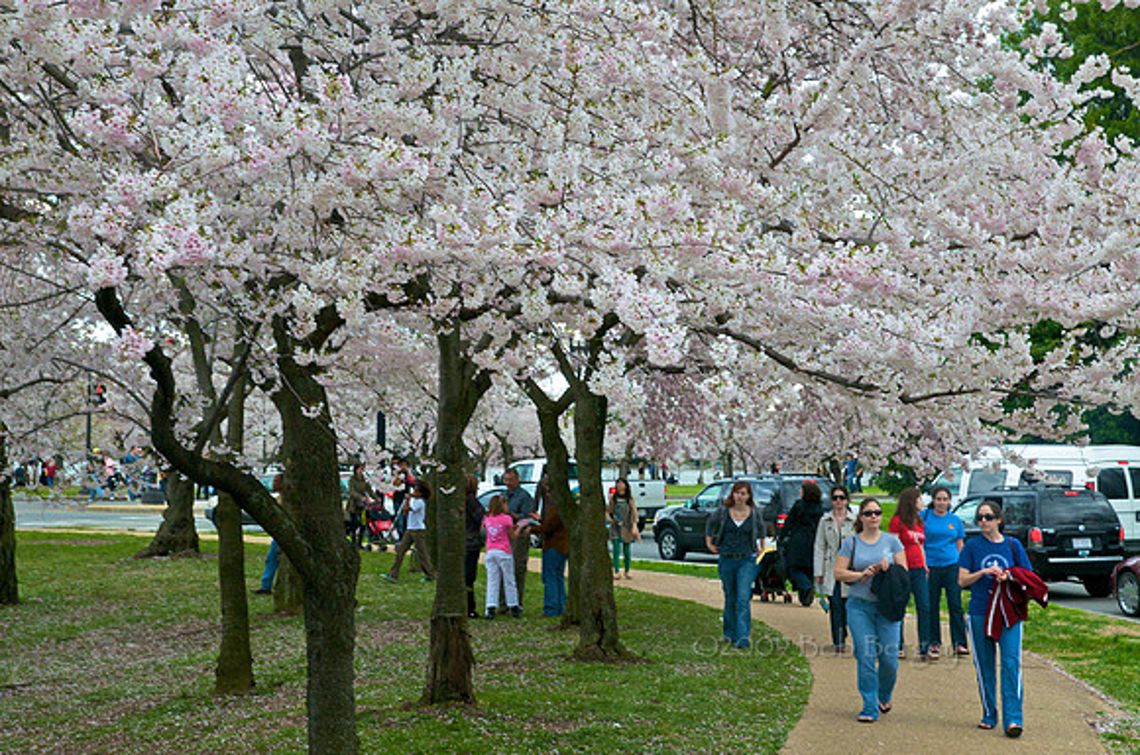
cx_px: 570
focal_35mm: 69
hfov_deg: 29.3
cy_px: 378
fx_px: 2180
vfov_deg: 19.6
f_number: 9.5
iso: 400
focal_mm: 46
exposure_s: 1/180
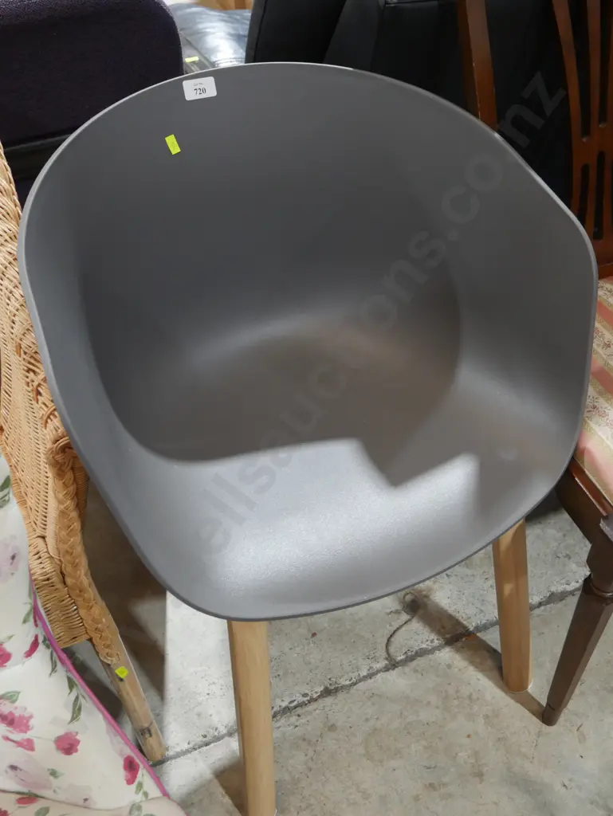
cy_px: 408
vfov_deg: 51.3
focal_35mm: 36
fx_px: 849
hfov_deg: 39.7
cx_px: 306
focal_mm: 18
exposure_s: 1/60
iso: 1000
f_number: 4
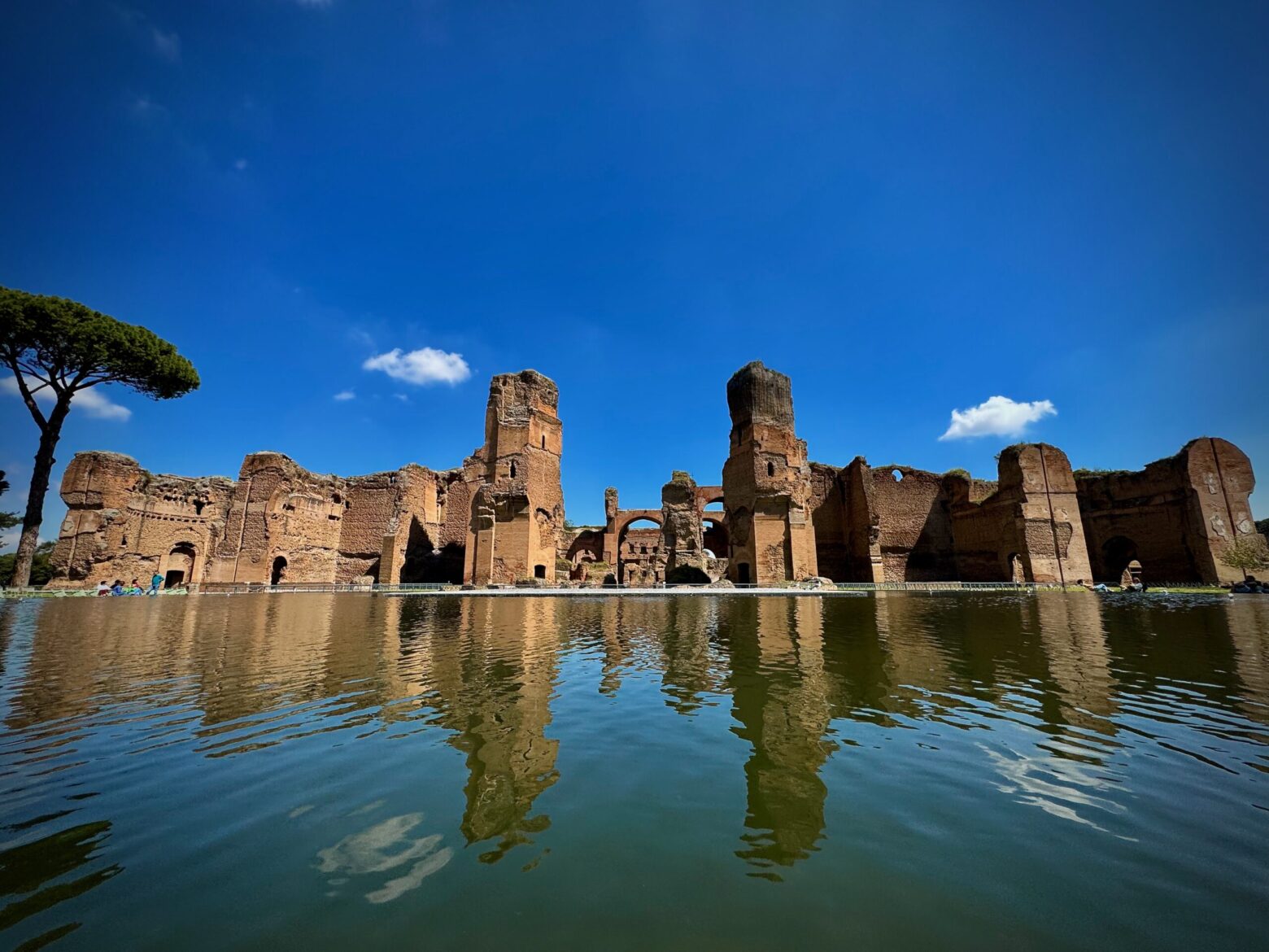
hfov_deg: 102.1
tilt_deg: +12.3
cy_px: 476
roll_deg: +0.0
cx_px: 634
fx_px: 513
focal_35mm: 14
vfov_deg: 85.7
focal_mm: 2.22
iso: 50
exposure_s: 1/1789
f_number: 2.2
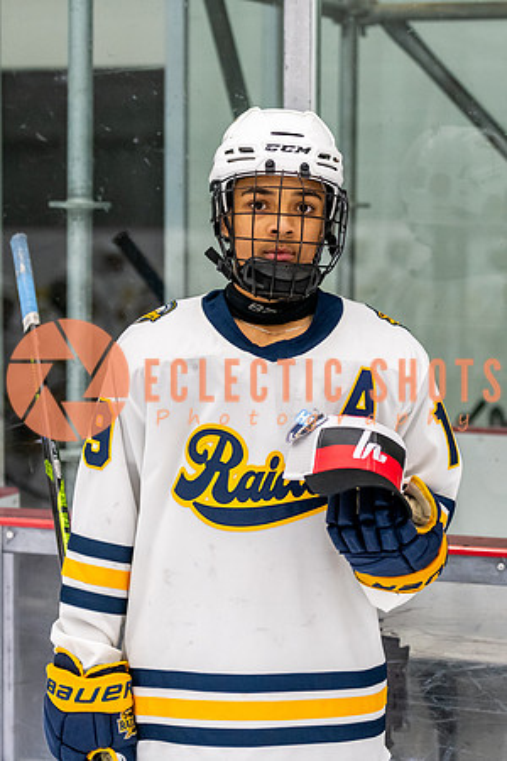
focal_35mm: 106
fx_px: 2242
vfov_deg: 19.2
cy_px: 381
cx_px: 274
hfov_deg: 12.9
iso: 3200
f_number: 2.8
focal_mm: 70
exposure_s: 1/800
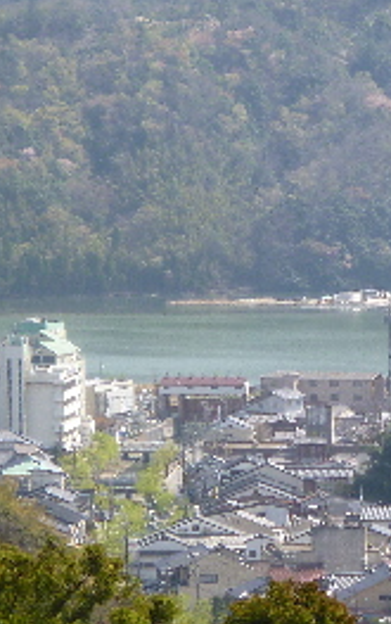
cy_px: 284
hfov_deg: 4.2
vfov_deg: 6.7
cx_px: 498
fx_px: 5339
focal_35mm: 314
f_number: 5.9
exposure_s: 1/160
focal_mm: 21.5
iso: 100
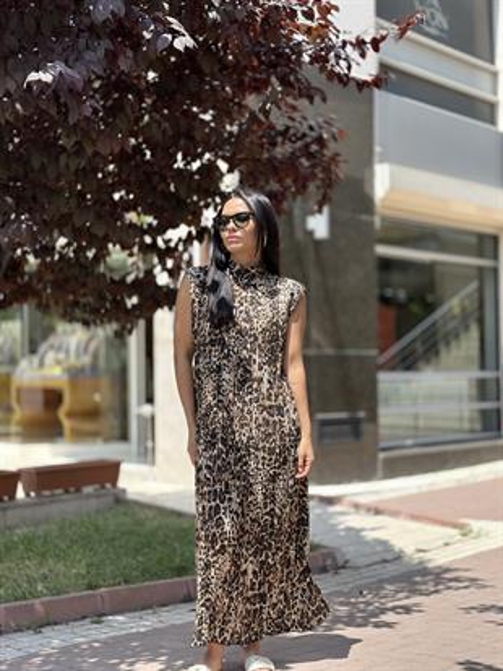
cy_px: 336
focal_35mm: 48
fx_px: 929
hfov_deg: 30.3
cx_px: 252
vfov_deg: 39.6
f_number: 1.78
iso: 80
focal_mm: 6.86
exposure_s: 1/1695
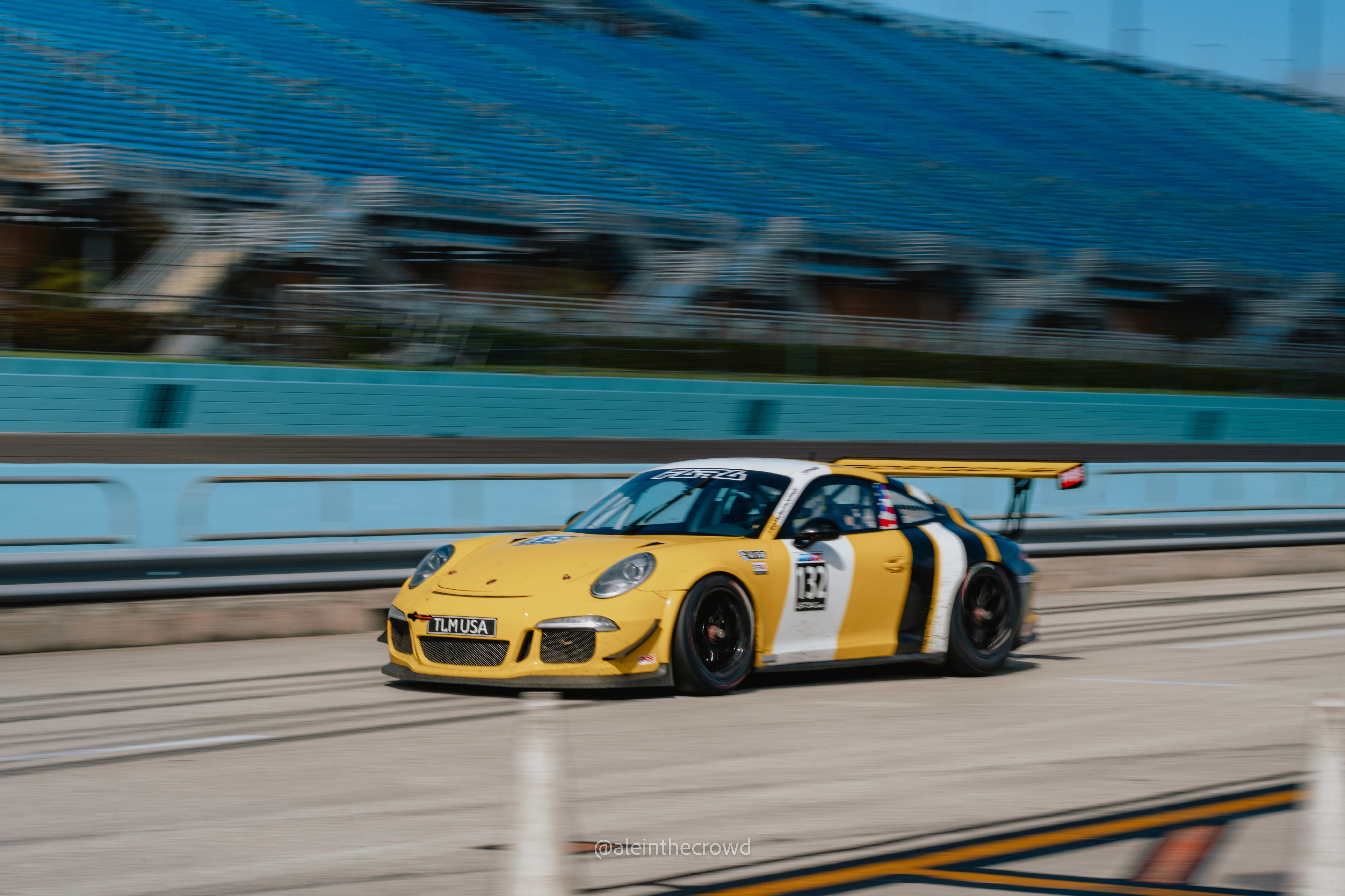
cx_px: 672
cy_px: 448
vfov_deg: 13.0
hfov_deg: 19.5
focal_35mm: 105
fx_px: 3923
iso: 100
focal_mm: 105
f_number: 16
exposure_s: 1/60
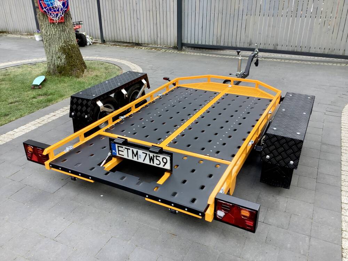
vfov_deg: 45.4
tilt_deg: -25.8
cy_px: 130
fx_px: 312
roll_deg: +0.2
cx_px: 174
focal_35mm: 31
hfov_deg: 58.4
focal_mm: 3.3
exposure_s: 1/120
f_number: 2.4
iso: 40
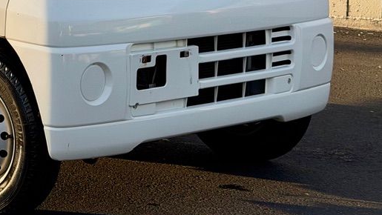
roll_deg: -1.0
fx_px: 1317
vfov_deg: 9.1
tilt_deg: -2.7
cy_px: -95
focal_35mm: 130
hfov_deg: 15.9
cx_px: -79
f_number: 1.78
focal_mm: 6.76
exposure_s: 1/1980
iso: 64
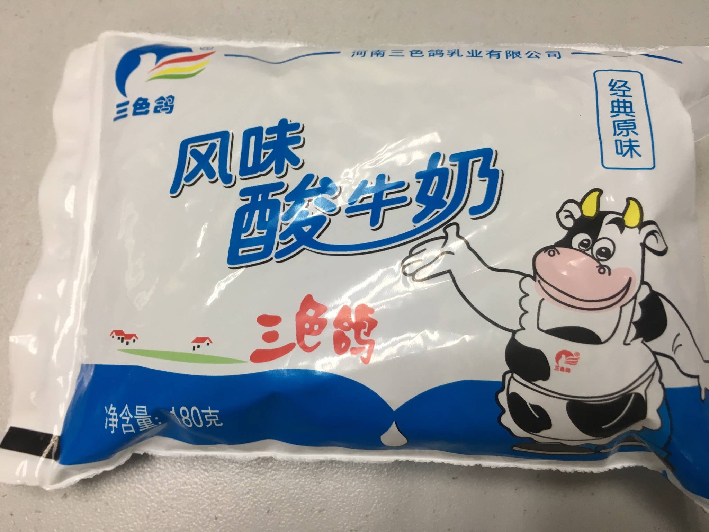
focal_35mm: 29
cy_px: 266
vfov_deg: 48.2
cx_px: 354
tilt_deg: -78.7
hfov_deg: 61.7
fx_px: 594
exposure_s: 1/33
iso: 64
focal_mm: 4.15
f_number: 2.2
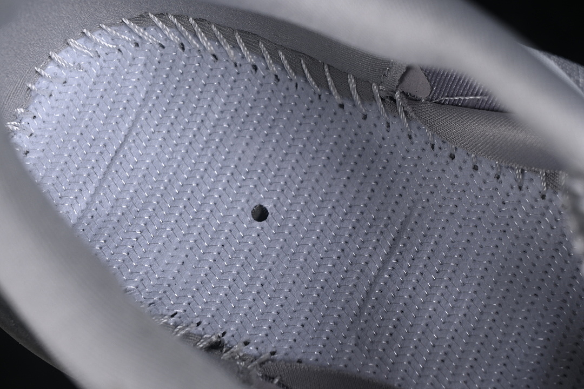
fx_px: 1217
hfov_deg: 27.0
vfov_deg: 18.2
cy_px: 194
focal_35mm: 75
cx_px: 292
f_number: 7.1
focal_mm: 50
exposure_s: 1/80
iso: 160
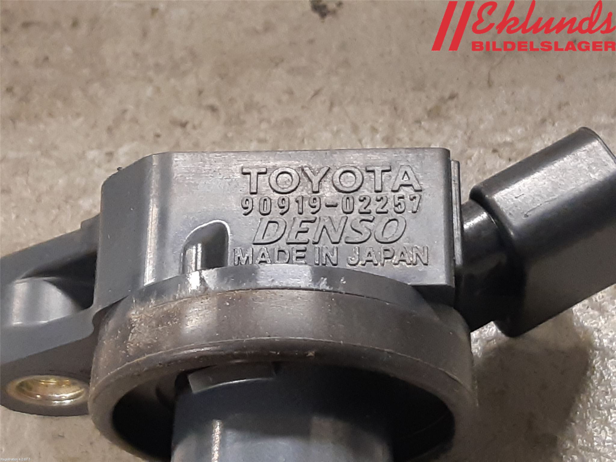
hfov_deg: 67.3
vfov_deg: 53.1
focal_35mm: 26
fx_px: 463
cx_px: 308
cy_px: 231
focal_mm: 3.93
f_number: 1.7
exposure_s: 1/50
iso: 250
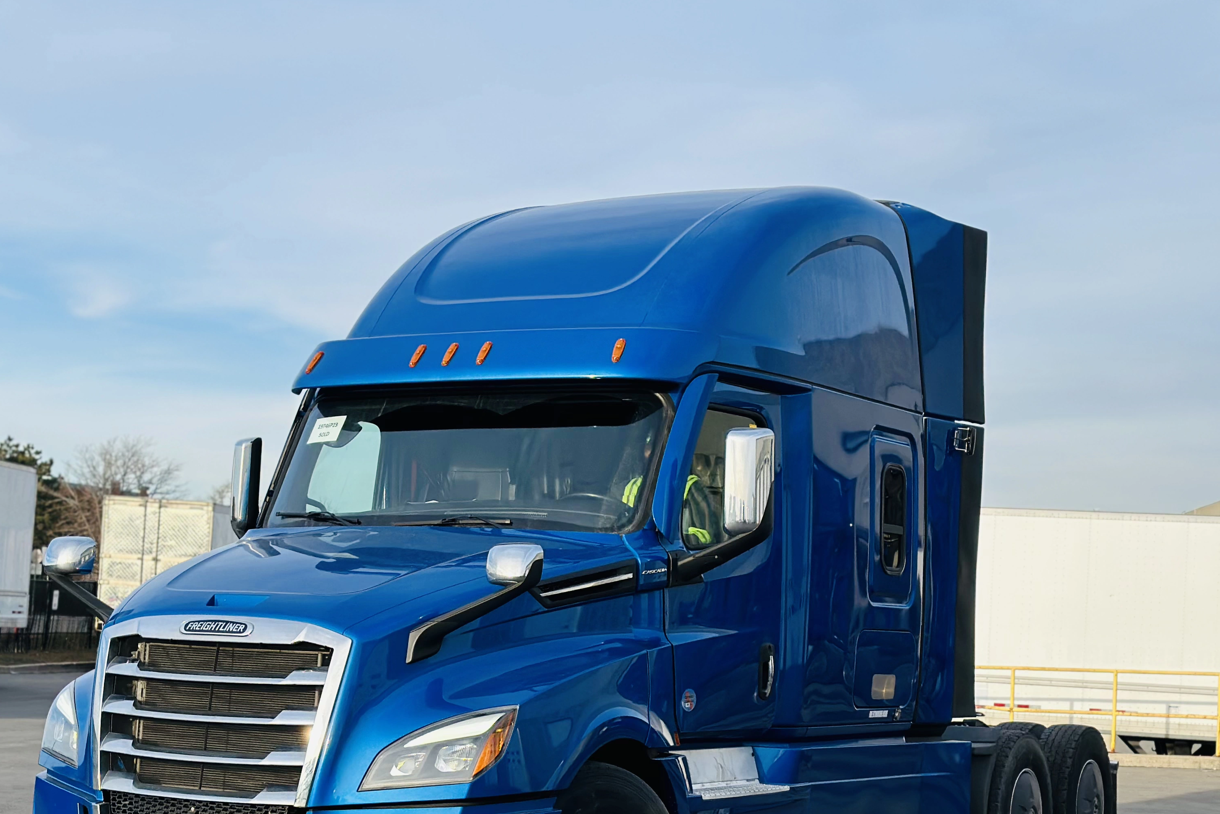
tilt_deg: +0.3
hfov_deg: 30.0
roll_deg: -1.7
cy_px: 572
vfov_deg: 20.2
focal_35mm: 67
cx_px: 482
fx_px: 2270
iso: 80
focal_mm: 6.86
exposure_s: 1/2203
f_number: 1.78
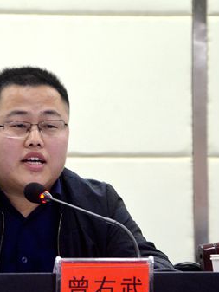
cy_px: 171
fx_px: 1728
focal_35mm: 205
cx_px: 34
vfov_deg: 9.6
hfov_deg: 7.2
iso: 1600
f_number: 5.3
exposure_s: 1/30
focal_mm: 80
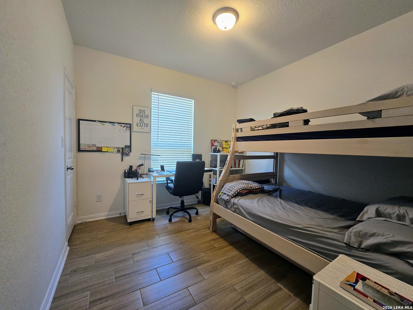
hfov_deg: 106.2
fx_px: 155
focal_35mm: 13
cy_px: 155
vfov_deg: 89.9
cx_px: 206
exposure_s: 1/60
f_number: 2.2
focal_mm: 2.2
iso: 250
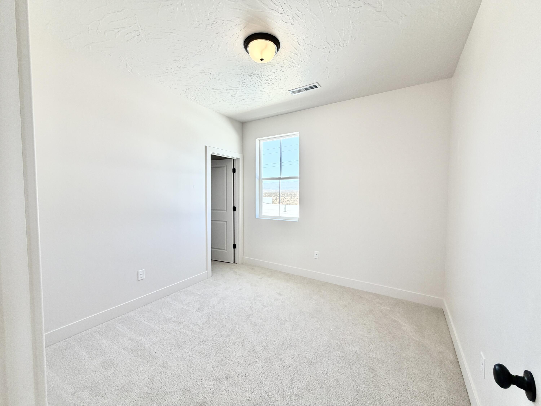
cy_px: 203
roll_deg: +0.2
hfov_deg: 102.1
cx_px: 270
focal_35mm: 14
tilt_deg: -1.5
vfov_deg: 85.7
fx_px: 219
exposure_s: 1/154
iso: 50
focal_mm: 2.22
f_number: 2.2
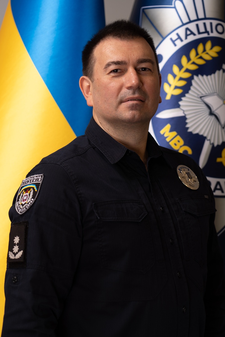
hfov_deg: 13.0
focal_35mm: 105
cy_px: 168
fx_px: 984
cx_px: 112
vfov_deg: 19.5
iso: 200
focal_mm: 105
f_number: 4
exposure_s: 1/80
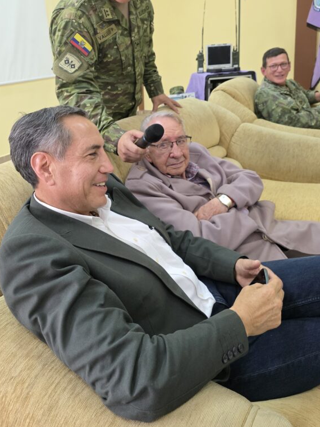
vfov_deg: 57.7
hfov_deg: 45.4
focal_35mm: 31
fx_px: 382
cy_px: 162
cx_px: 149
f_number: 1.7
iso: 640
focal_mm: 6.3
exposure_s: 1/120
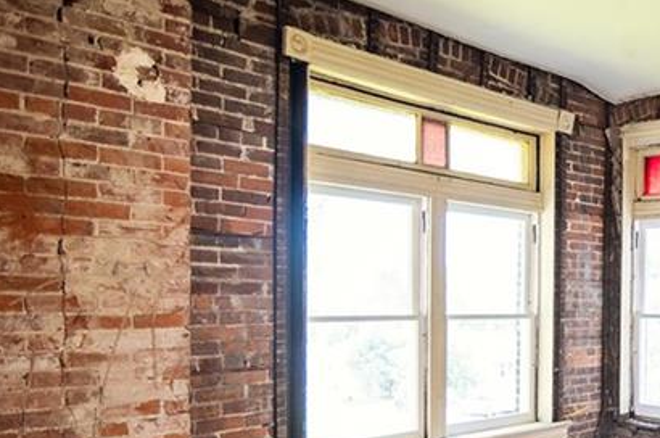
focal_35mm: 40
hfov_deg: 41.9
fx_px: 732
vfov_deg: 32.8
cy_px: 312
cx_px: 663
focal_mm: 16
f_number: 2.8
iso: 500
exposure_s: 1/200
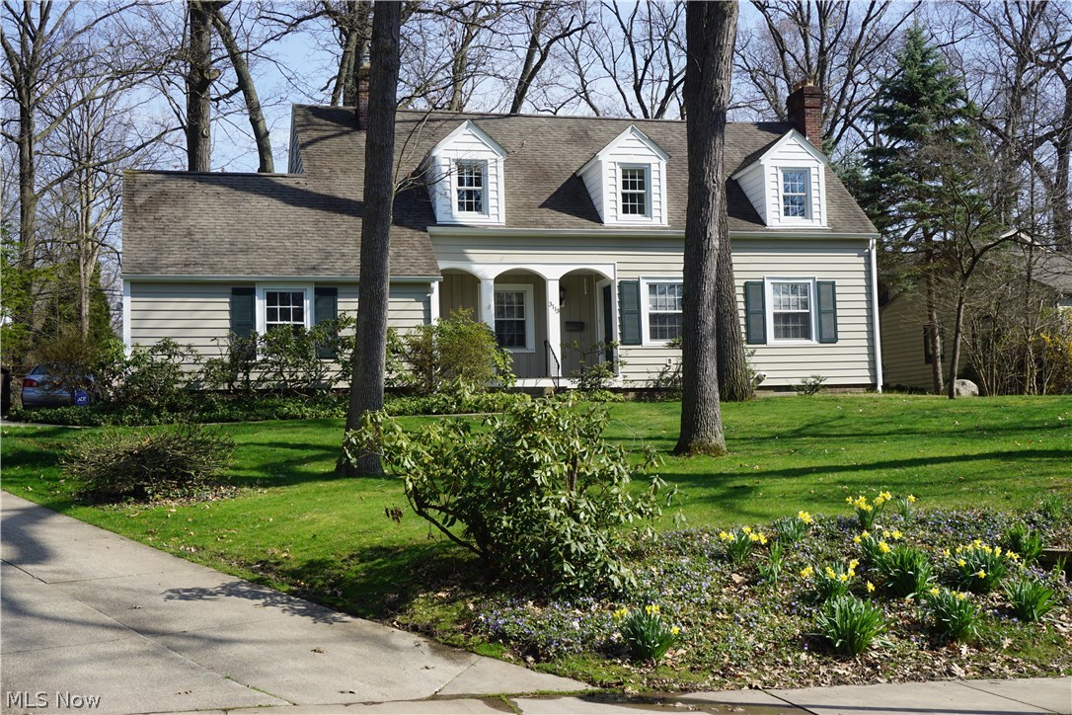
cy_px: 358
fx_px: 1474
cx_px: 536
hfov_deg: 40.0
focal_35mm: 50
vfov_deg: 27.3
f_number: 10
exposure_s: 1/100
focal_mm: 33
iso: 100
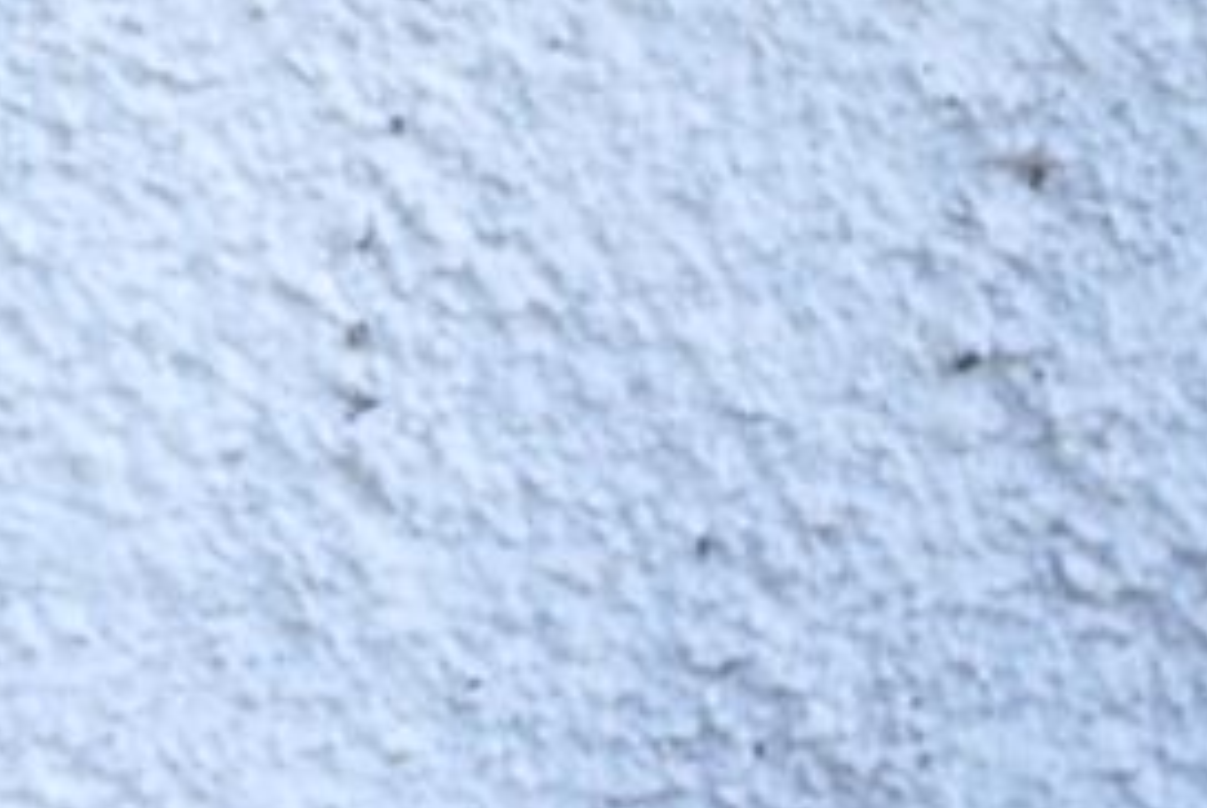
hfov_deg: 5.9
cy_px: 402
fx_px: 11378
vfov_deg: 4.1
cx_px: -1100
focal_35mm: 339
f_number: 5.6
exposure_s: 1/250
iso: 200
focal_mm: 48
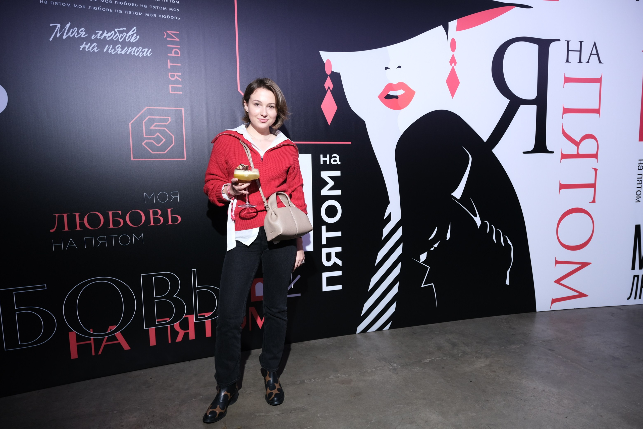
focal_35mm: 24
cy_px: 214
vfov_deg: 53.1
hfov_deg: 73.7
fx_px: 429
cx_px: 322
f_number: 3.2
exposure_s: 1/125
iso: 400
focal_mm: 16
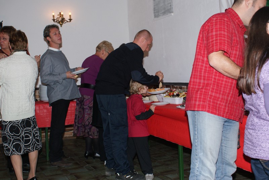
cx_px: 134
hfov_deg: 43.5
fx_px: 337
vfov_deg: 30.0
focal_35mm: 45
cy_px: 90
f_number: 5.6
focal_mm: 30
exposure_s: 1/60
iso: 400
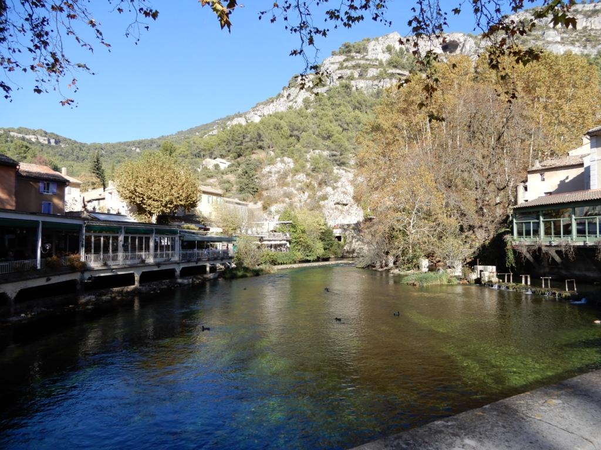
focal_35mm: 24
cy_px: 225
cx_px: 300
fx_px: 417
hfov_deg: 71.6
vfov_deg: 56.8
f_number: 3.4
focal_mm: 4.3
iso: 80
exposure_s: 1/500
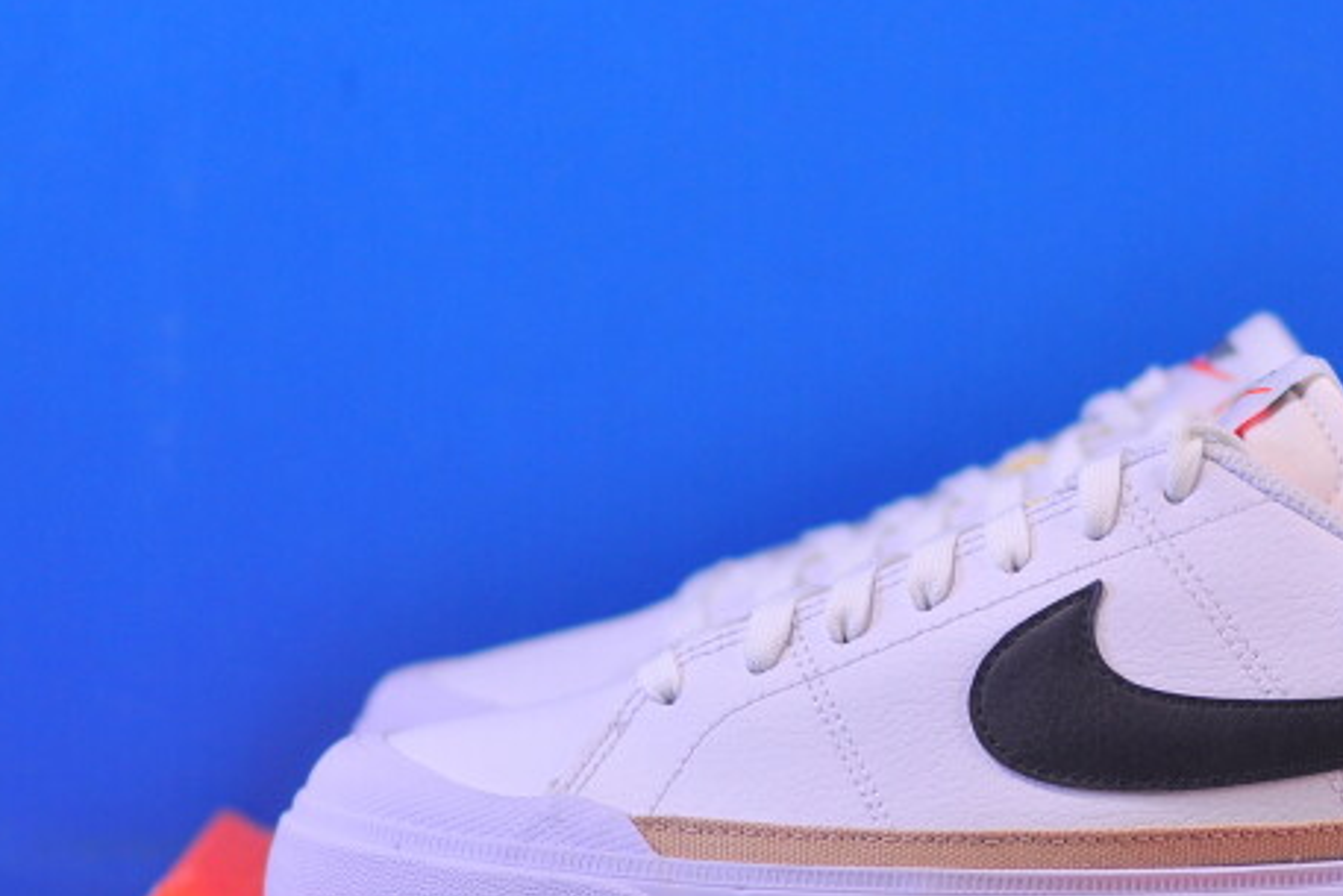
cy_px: 422
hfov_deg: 15.6
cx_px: 1026
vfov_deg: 10.5
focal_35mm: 131
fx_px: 4888
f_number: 2.5
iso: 250
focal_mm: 50
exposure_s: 1/320
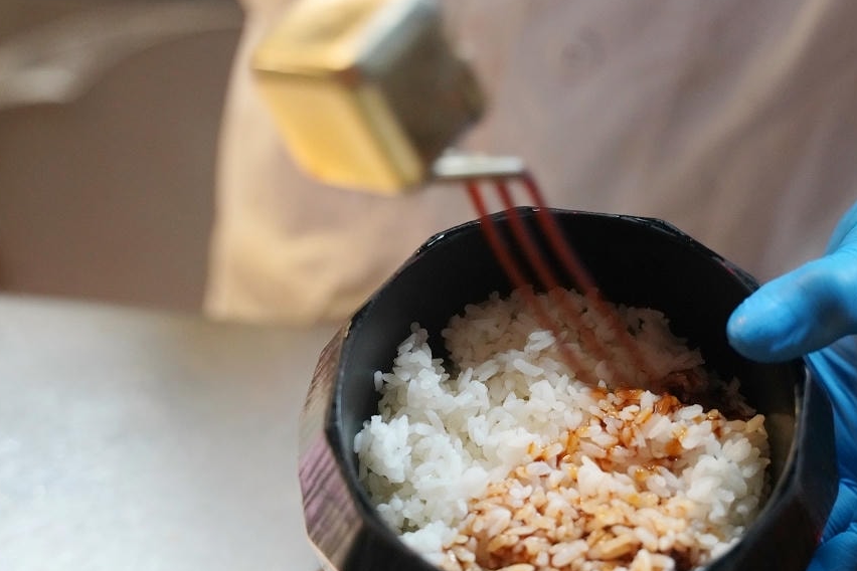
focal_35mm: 62
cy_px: 349
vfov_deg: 21.9
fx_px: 1476
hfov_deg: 32.3
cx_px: 508
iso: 4000
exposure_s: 1/160
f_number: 2.8
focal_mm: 44
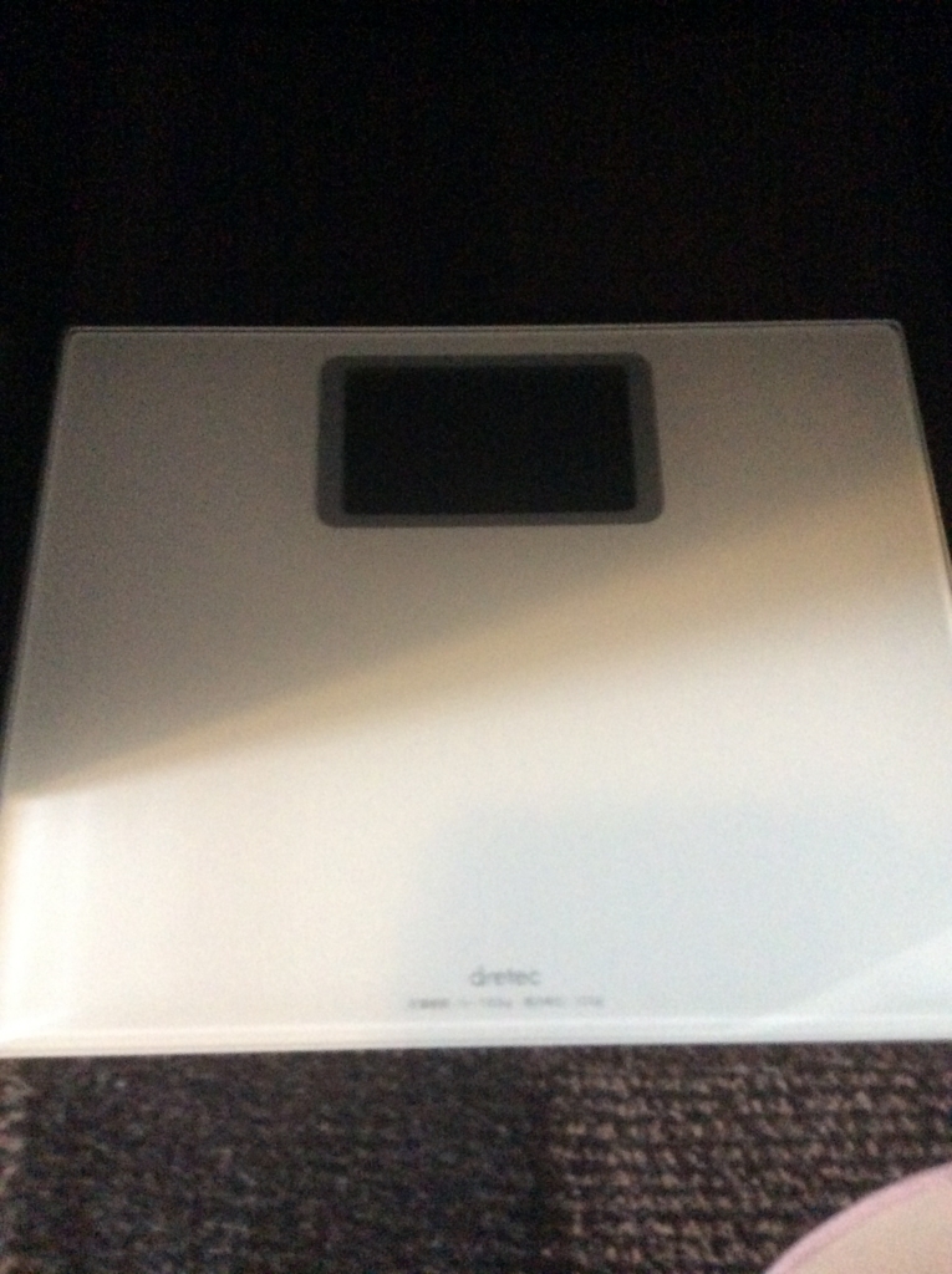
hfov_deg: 44.1
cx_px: 476
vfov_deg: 56.9
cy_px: 637
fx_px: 1176
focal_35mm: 32
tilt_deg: -66.4
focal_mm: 3.3
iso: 500
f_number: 2.4
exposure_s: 1/15
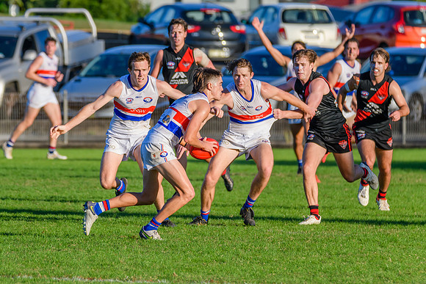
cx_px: 171
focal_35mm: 484
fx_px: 5727
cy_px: 162
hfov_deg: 4.3
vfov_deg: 2.8
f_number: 6.3
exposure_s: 1/2000
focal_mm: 300
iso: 800
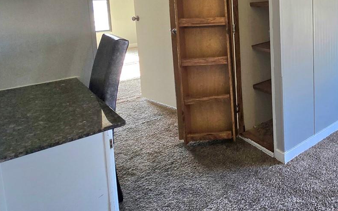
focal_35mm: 28
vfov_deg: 41.1
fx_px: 258
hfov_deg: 53.4
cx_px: 332
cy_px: 21
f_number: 2.2
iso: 80
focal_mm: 2.2
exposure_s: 1/120
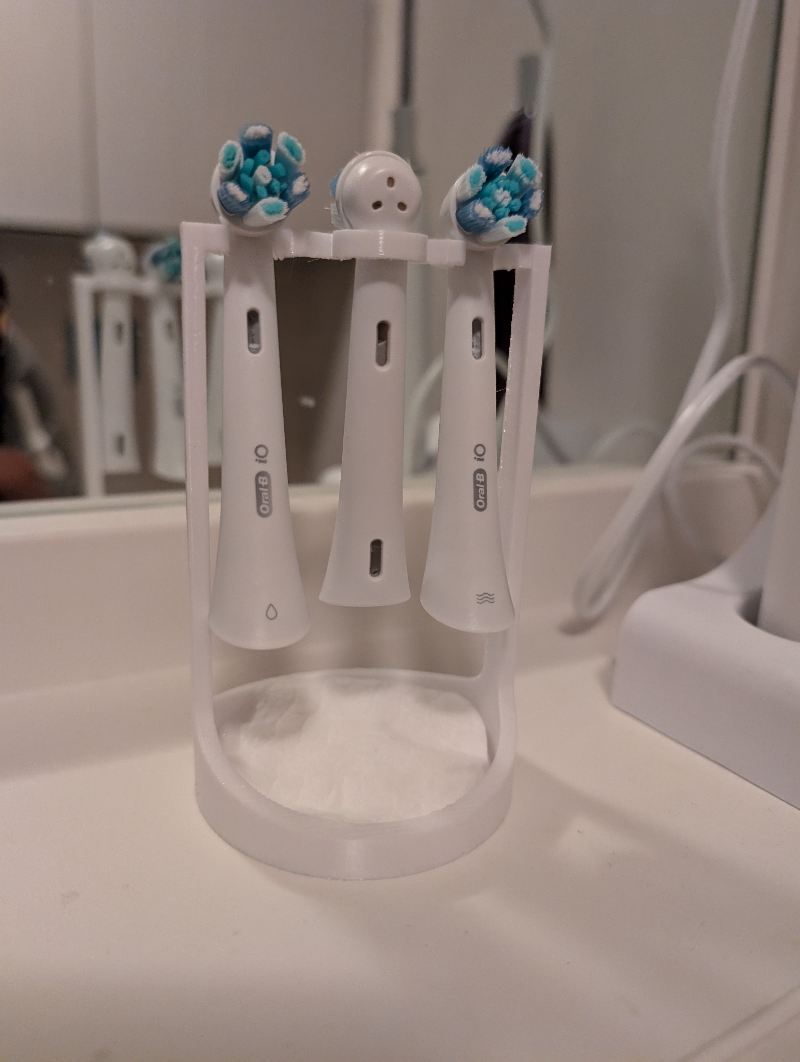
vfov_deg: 71.5
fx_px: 738
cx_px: 400
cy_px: 531
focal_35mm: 24
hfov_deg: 56.9
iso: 1540
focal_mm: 6.9
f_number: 1.68
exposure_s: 1/32.7
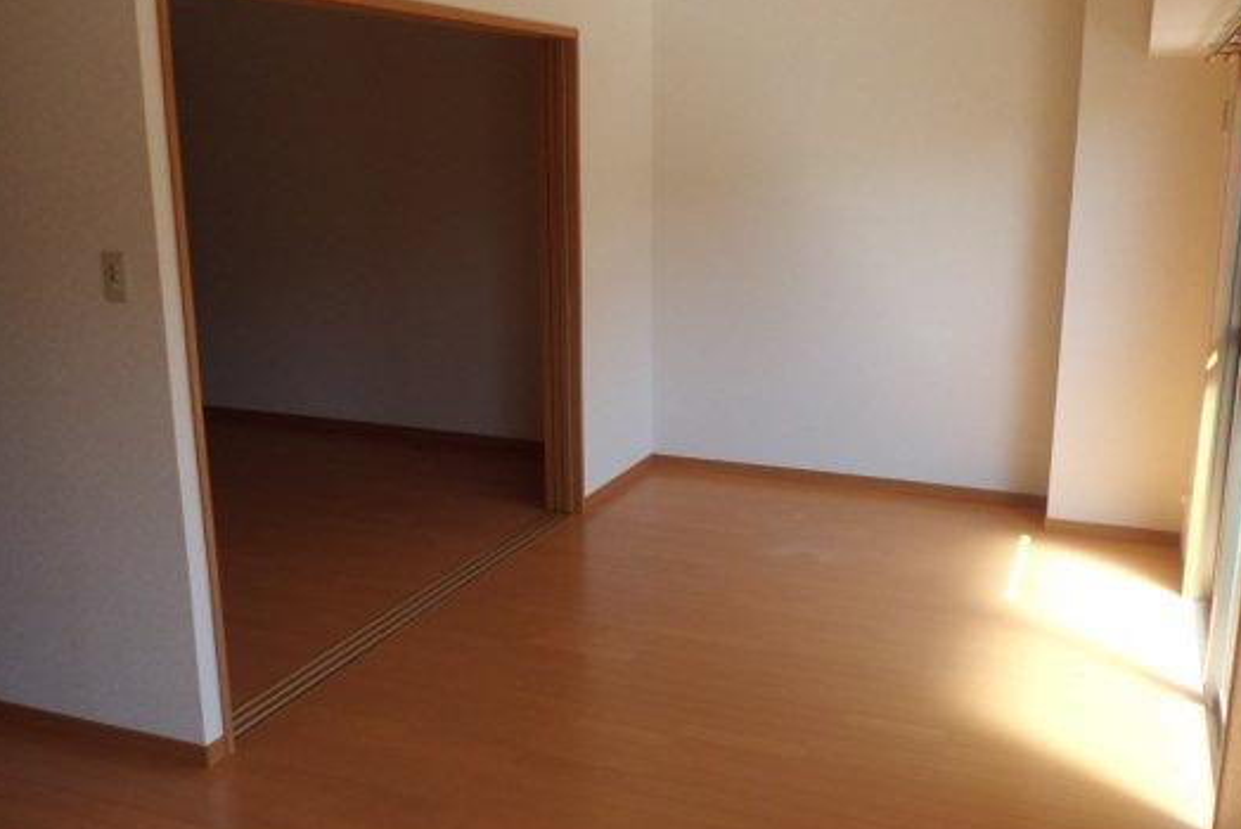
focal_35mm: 33
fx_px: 1138
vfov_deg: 40.0
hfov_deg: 57.0
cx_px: 706
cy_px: 438
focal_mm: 4.6
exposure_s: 1/100
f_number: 3.2
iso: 100
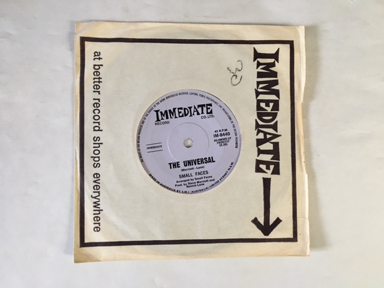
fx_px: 322
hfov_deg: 61.7
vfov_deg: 48.2
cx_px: 192
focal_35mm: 29
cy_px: 144
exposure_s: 1/25
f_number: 2.2
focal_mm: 4.15
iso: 200
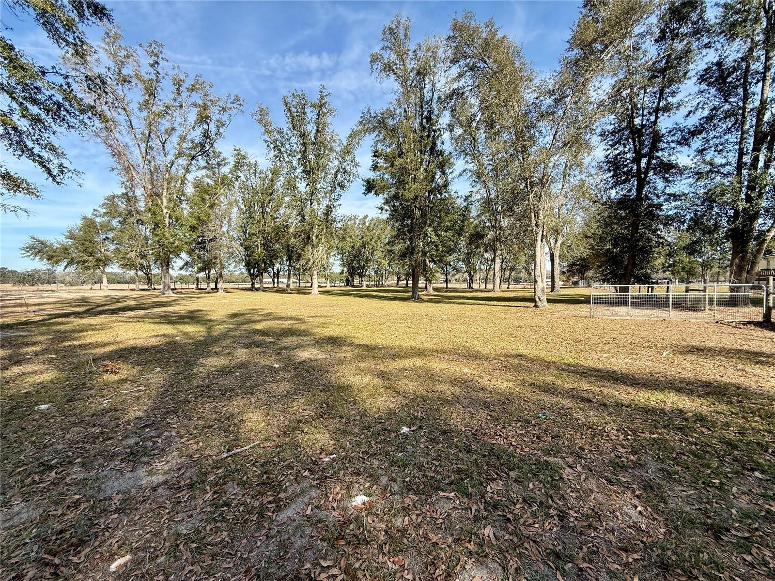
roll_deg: +0.1
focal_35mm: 14
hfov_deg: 102.1
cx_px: 388
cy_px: 290
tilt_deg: -0.8
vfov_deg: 85.7
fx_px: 313
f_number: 2.2
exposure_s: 1/1050
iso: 50
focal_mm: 2.22
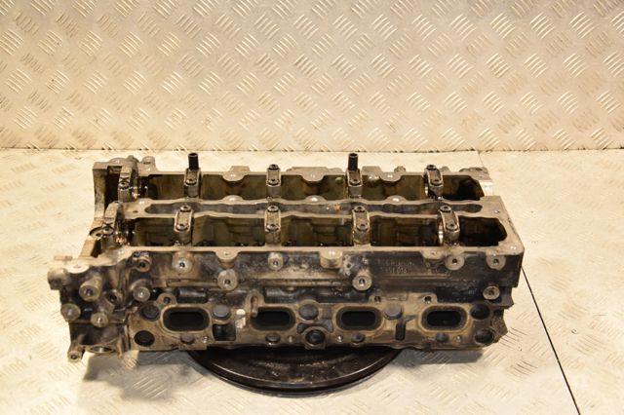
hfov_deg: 38.9
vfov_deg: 26.5
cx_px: 312
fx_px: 884
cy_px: 208
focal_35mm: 51
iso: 800
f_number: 5
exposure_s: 1/125
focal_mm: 34
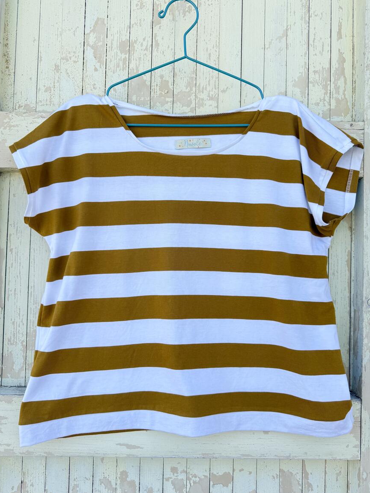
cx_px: 189
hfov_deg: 54.9
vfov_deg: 69.4
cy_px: 242
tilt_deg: -5.4
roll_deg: -1.3
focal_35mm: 25
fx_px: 356
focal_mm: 6.76
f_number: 1.78
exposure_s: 1/632
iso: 80
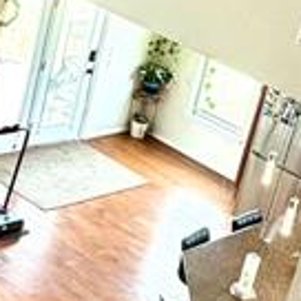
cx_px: 235
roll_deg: -14.1
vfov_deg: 18.6
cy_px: 82
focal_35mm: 93
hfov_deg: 18.5
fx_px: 915
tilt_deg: -16.5
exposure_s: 1/120
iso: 320
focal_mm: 2.22
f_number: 2.2
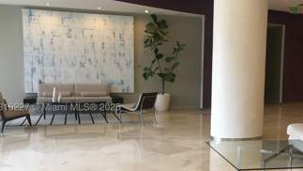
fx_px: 378
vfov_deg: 25.4
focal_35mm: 47
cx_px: 204
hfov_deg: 43.1
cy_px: 109
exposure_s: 1/33
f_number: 2.2
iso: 64
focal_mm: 4.15
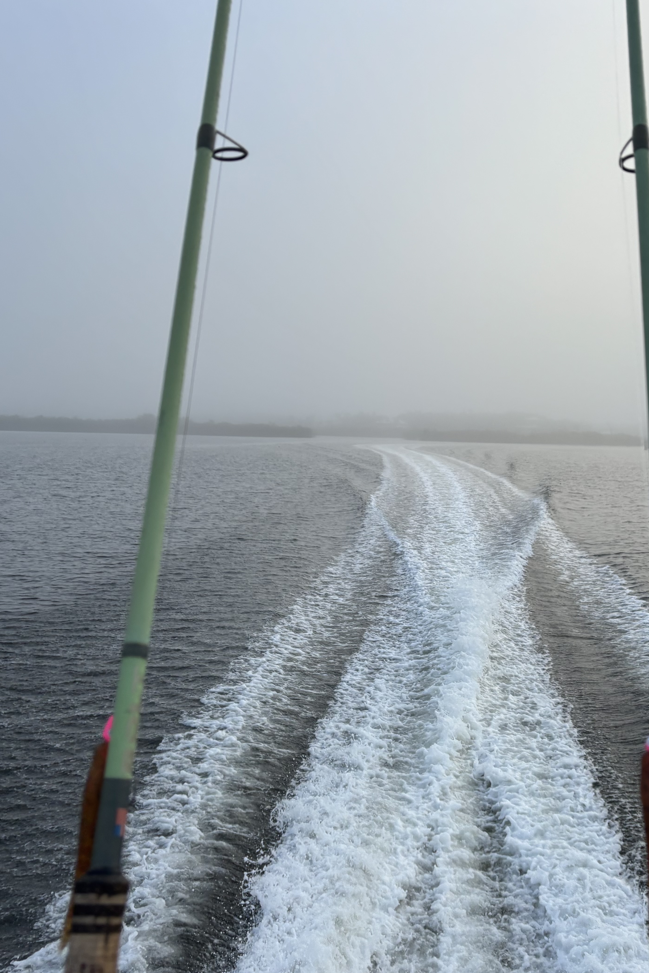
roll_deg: -1.0
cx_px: 419
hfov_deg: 35.7
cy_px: 479
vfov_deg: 51.9
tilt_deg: -0.9
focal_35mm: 37
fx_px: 1001
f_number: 1.6
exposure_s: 1/1381
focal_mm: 5.96
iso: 50
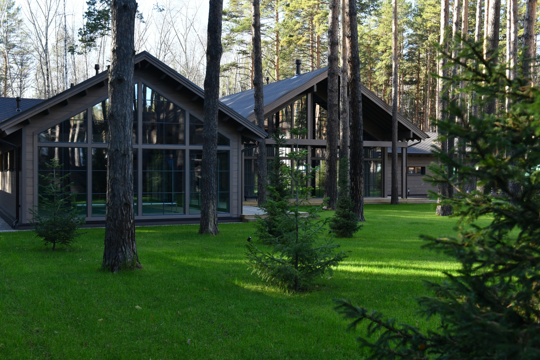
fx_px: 630
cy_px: 180
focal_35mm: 42
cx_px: 270
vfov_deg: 31.9
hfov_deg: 46.4
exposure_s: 1/125
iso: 400
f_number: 6.3
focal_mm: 42
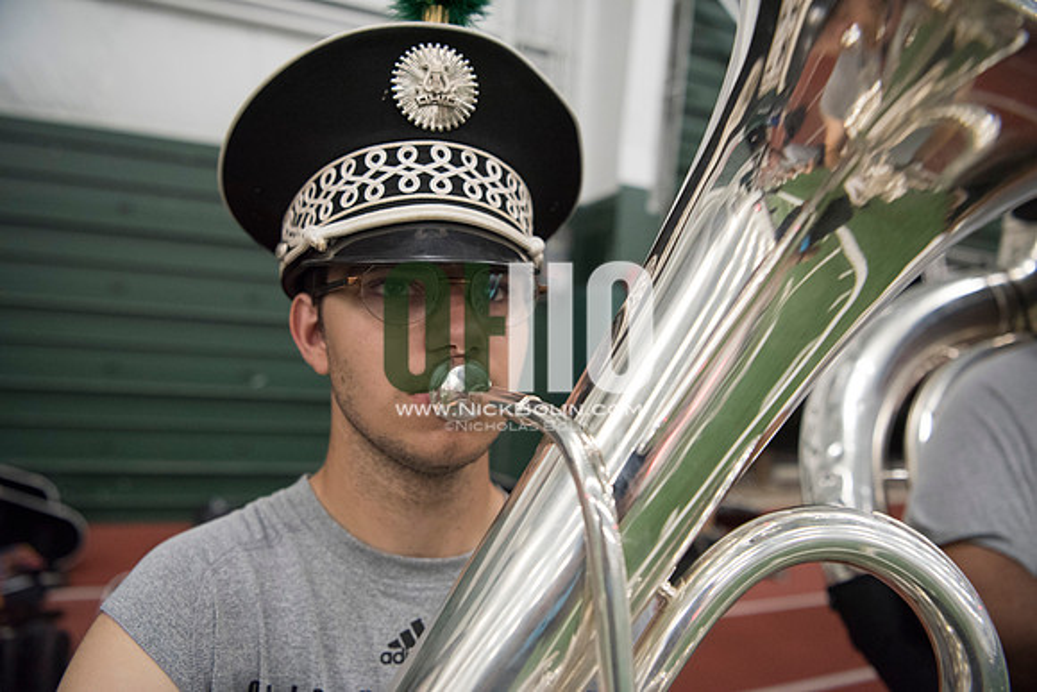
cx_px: 518
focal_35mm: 24
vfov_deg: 53.2
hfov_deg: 73.7
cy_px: 346
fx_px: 691
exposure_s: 1/200
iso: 3200
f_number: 3.2
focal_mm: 24
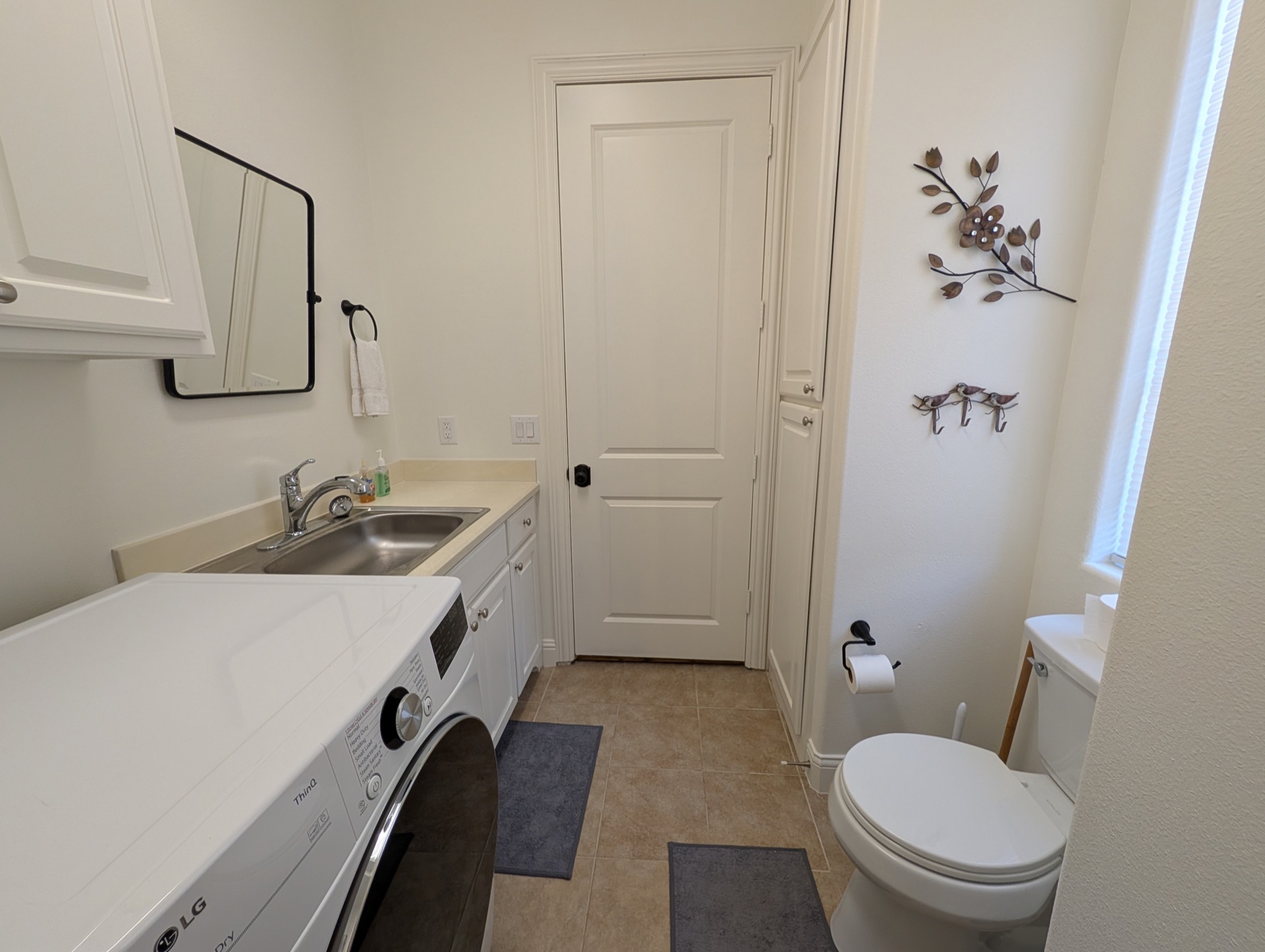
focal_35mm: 12
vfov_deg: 94.6
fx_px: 439
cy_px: 476
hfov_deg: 110.5
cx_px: 632
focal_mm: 2.02
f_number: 1.7
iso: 131
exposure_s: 1/120
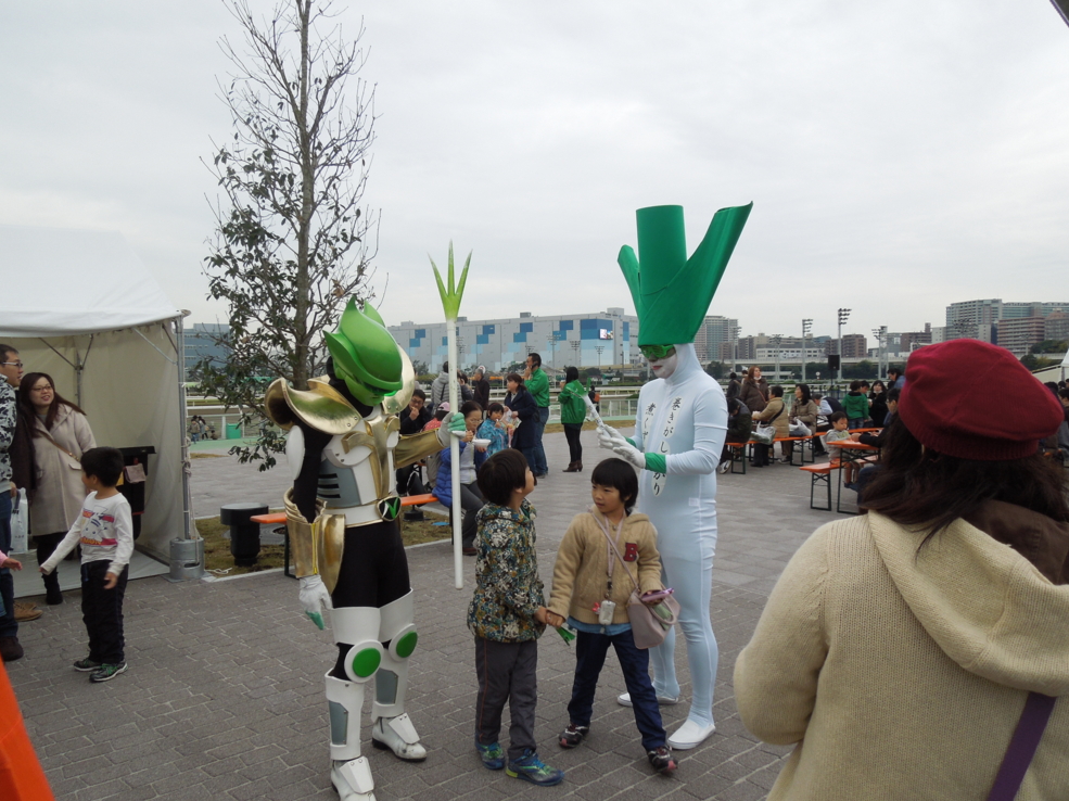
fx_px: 803
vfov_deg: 53.0
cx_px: 530
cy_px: 403
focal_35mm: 26
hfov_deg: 67.3
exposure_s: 1/125
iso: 100
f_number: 3.3
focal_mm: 4.5
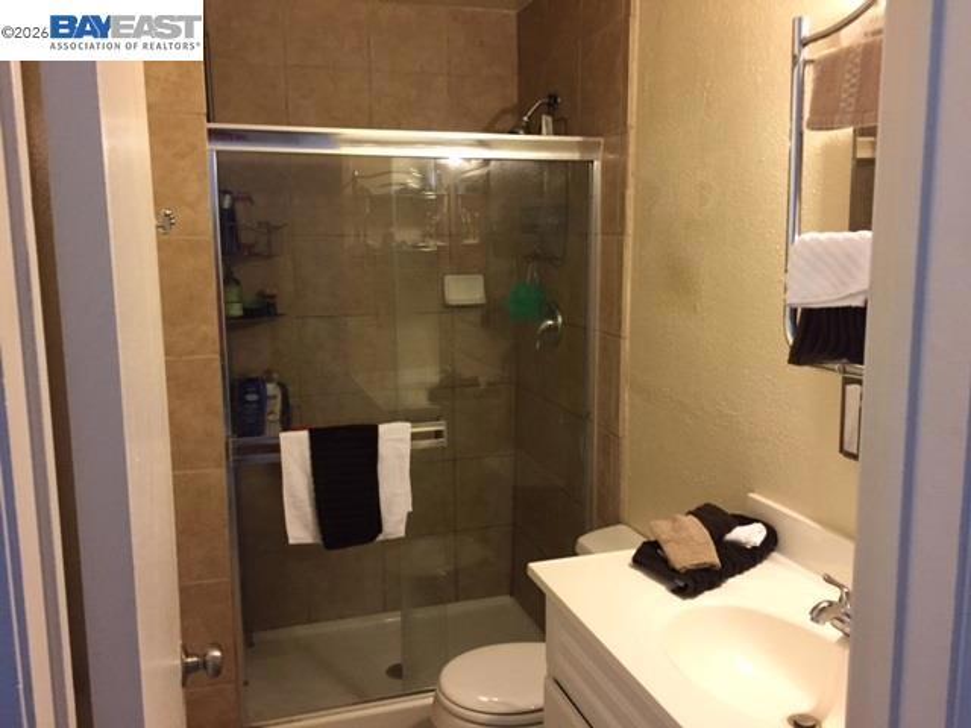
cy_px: 364
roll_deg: -2.0
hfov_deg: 61.7
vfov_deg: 48.2
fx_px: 813
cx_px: 486
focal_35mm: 29
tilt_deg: -7.4
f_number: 2.2
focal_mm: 4.15
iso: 160
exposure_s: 1/30
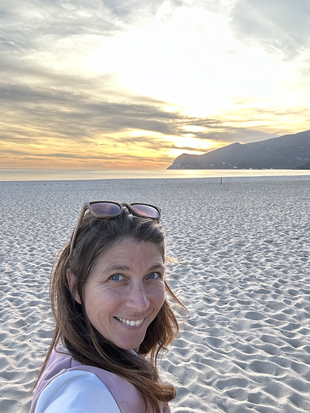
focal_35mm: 30
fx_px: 358
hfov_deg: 46.8
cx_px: 155
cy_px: 206
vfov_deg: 60.0
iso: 32
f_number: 1.9
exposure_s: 1/172
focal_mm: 2.69
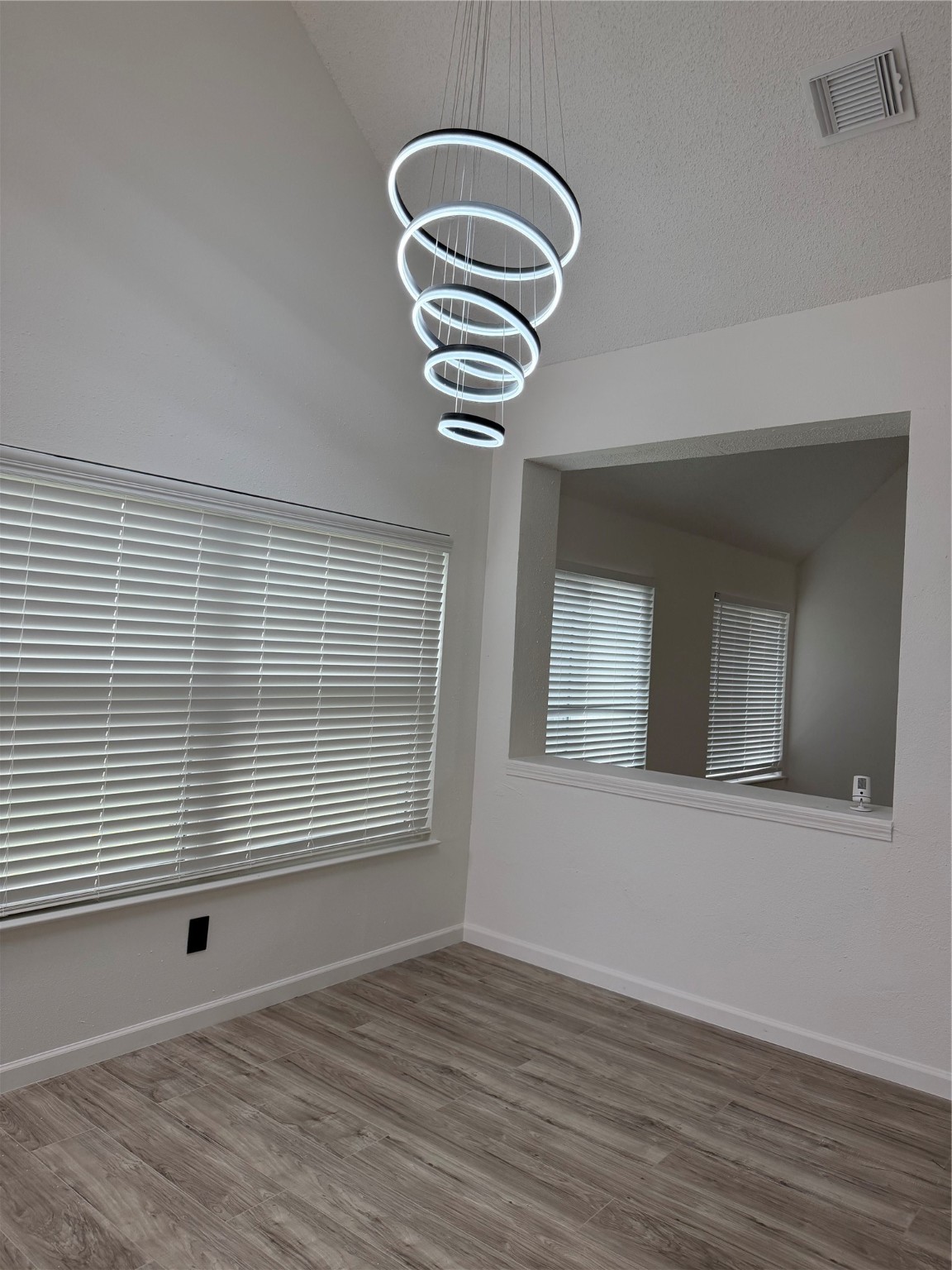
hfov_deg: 56.8
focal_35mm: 24
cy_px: 635
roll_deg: -3.3
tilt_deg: +1.9
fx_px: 880
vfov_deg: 71.6
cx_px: 476
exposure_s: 1/213
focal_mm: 6.76
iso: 125
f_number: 1.78
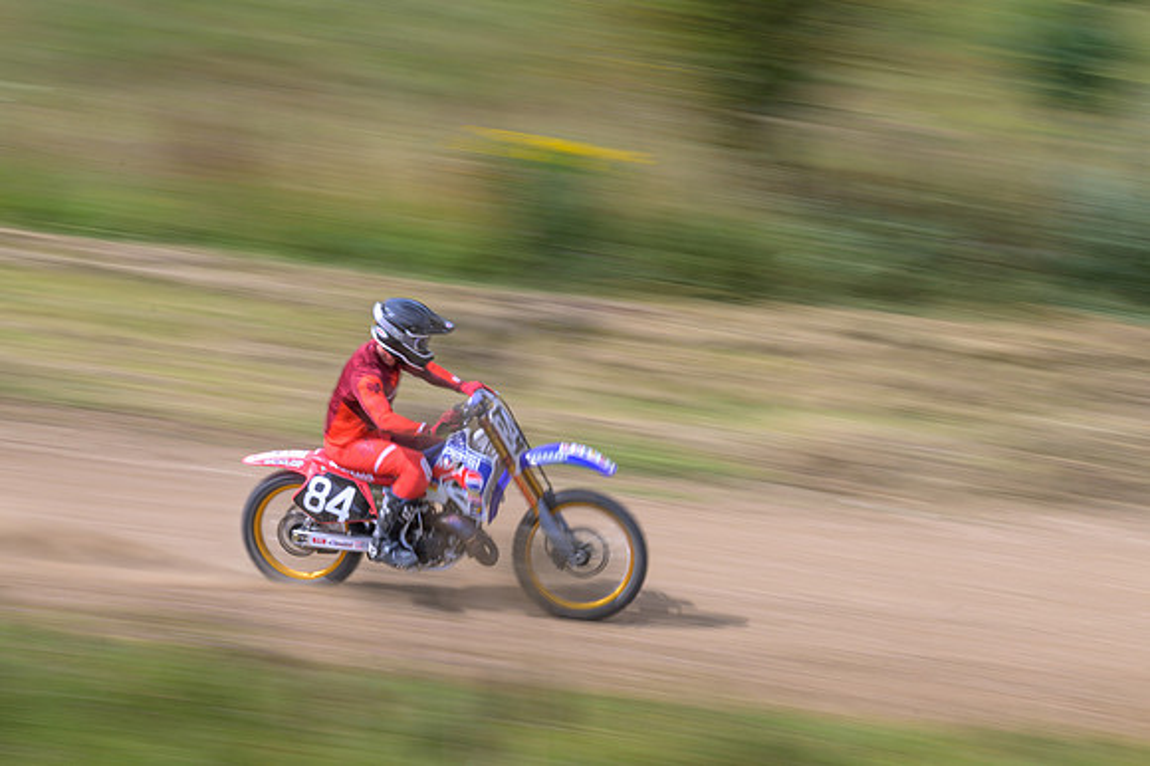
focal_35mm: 105
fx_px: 3352
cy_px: 383
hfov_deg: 19.5
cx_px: 575
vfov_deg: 13.0
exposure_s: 1/40
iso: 50
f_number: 16
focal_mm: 70
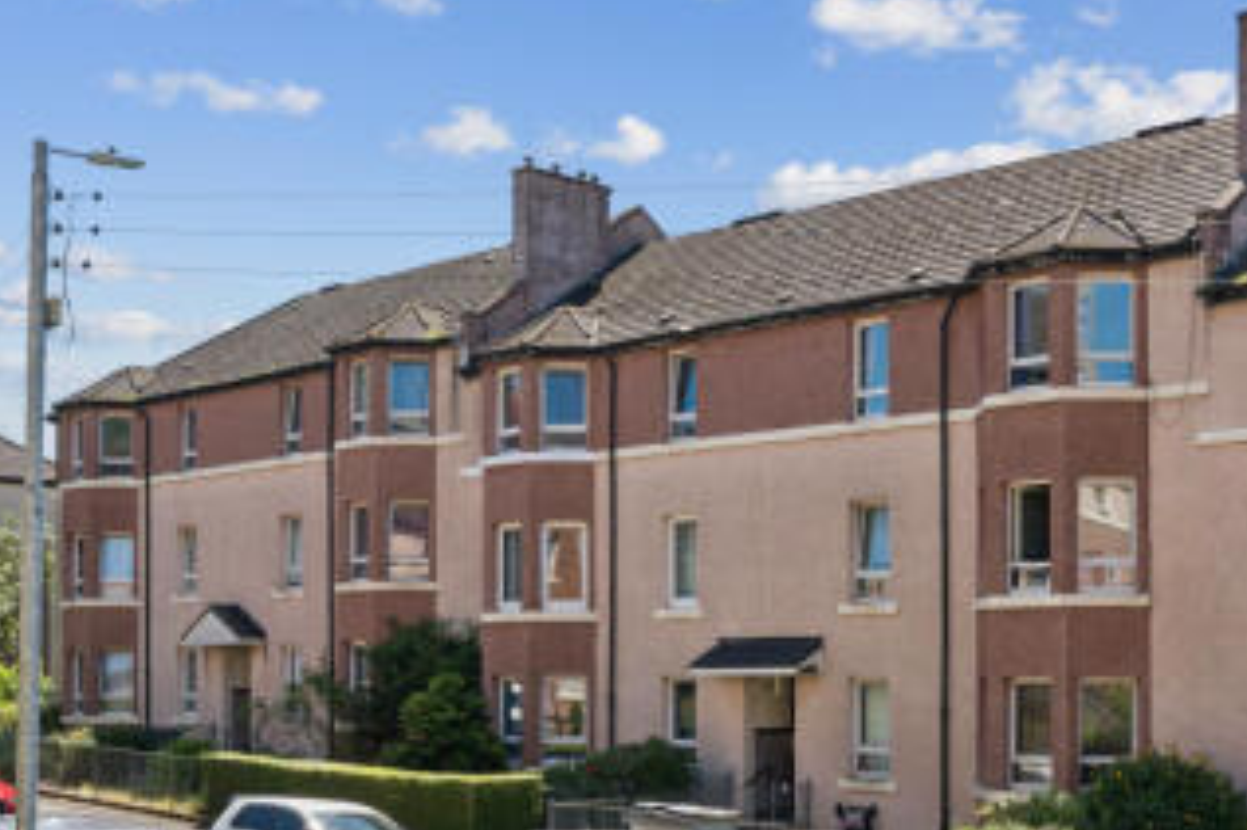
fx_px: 1869
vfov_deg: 24.9
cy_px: 545
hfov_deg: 36.6
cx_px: 797
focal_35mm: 54
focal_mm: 24
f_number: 11
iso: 320
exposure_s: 1/200
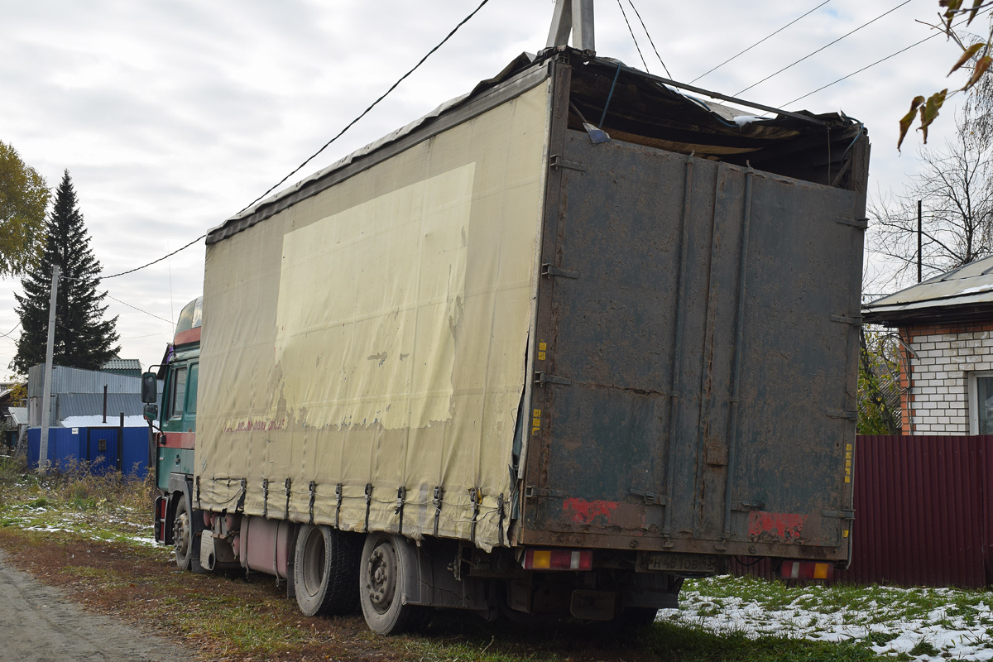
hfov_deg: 49.6
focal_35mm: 39
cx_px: 496
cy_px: 331
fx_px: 1076
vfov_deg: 34.2
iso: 200
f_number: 6.3
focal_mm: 26
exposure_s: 1/400
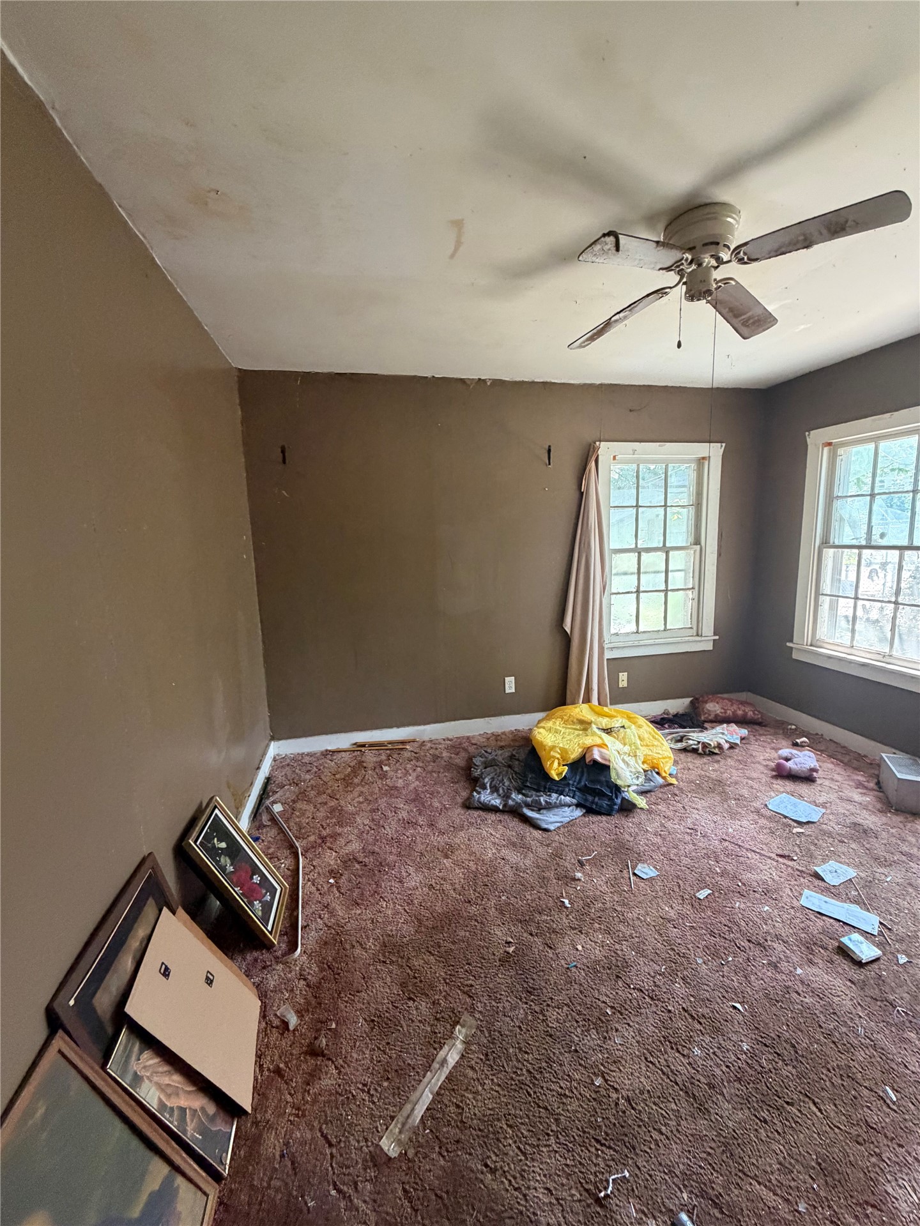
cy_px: 613
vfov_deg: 102.1
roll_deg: +0.8
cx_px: 460
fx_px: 496
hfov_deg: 85.7
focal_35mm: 14
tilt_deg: -7.5
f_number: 2.2
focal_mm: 2.22
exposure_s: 1/60
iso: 400
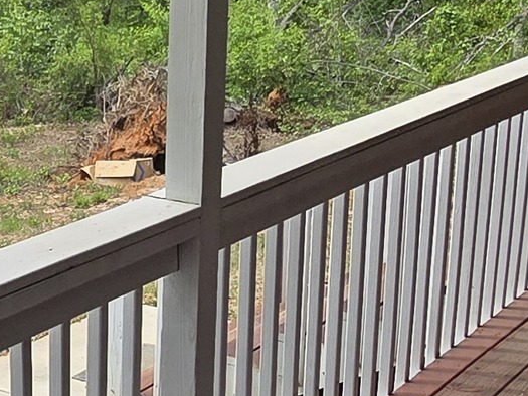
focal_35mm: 76
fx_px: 1159
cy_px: 214
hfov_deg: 22.9
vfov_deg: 19.4
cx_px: -153
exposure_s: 1/845
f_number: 2.2
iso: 50
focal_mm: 2.2
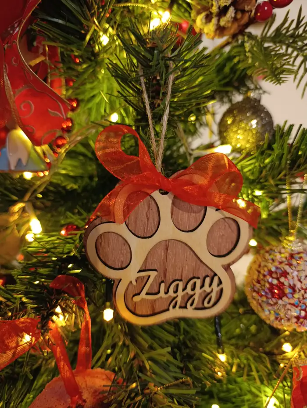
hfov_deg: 59.0
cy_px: 204
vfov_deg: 73.9
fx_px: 271
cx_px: 154
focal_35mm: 23
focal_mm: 6.11
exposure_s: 1/24
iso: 1890
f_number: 1.65
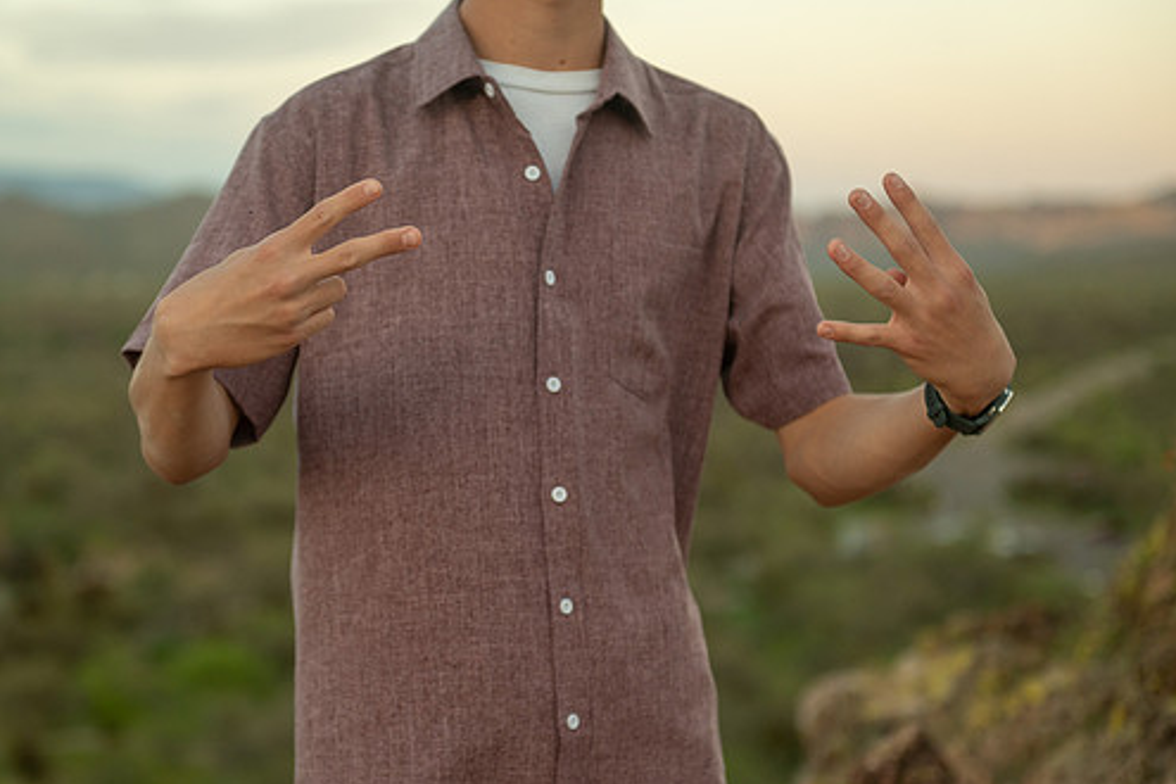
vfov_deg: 16.7
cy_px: 361
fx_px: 2678
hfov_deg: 24.7
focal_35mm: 82
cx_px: 499
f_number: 2.8
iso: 1000
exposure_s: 1/500
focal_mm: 70
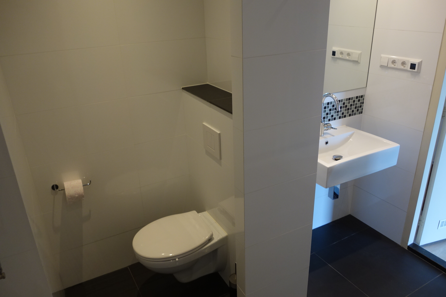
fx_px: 347
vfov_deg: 46.4
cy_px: 148
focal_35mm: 28
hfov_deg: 65.5
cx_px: 223
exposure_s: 1/30
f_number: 5
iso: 500
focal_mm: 10.4
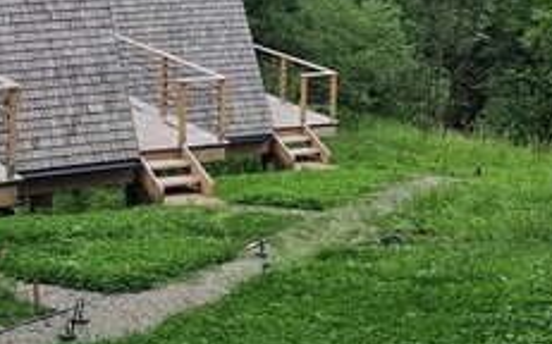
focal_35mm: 108
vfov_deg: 11.3
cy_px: -277
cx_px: 14
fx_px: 1624
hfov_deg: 18.8
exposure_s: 1/1124
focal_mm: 6.4
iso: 50
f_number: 1.8
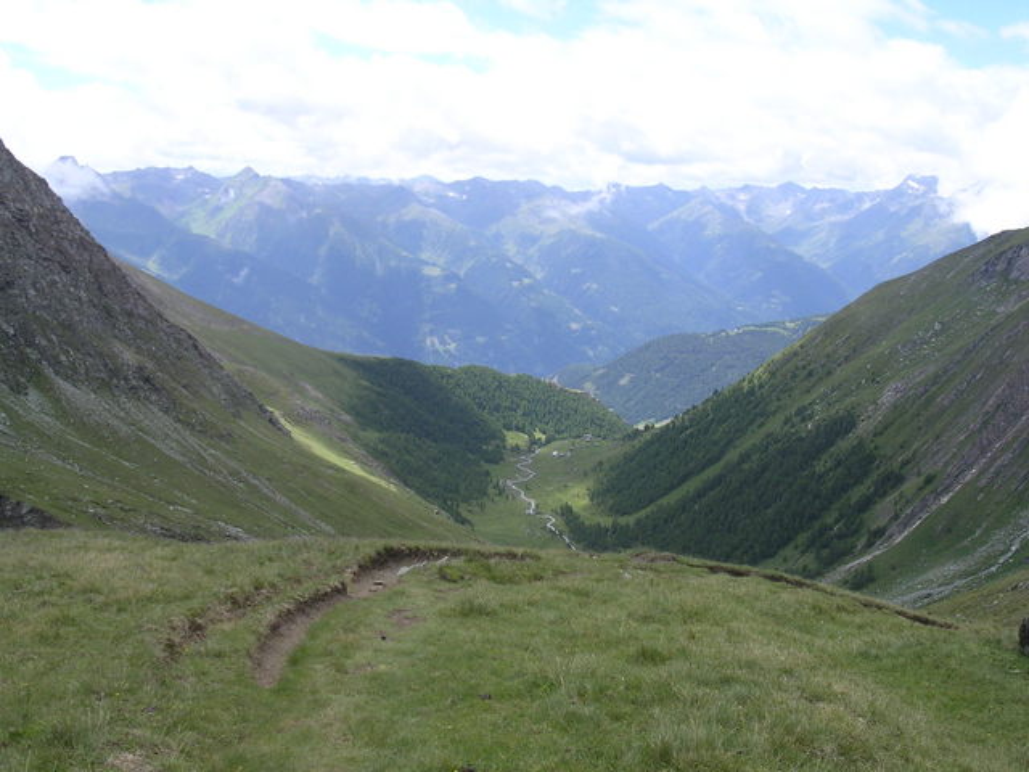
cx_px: 514
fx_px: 1130
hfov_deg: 49.0
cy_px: 386
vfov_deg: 37.7
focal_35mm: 38
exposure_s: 1/150
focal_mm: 5.8
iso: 100
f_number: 5.6
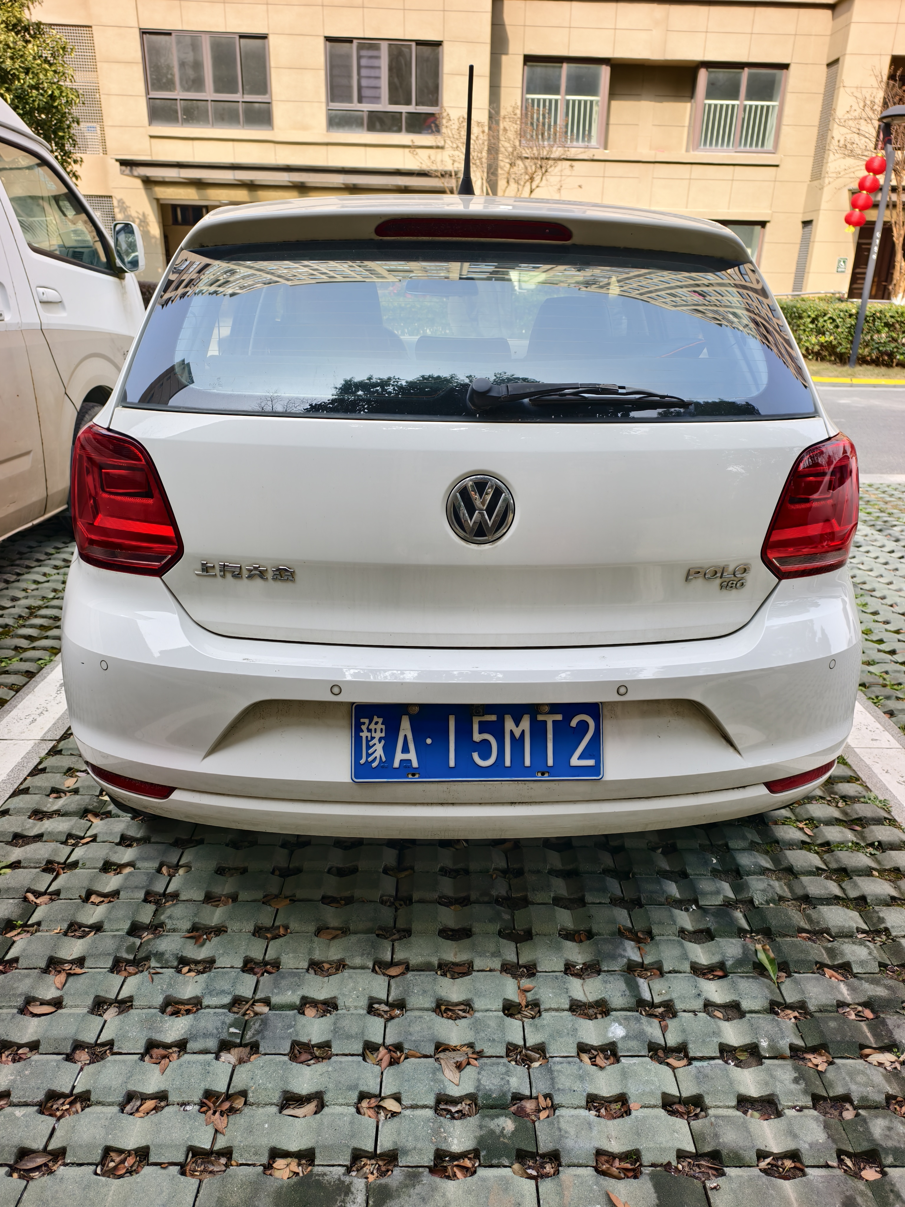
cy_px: 604
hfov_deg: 58.9
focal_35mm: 23
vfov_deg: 73.9
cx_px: 452
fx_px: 802
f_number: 1.57
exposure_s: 1/573
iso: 72
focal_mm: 6.54
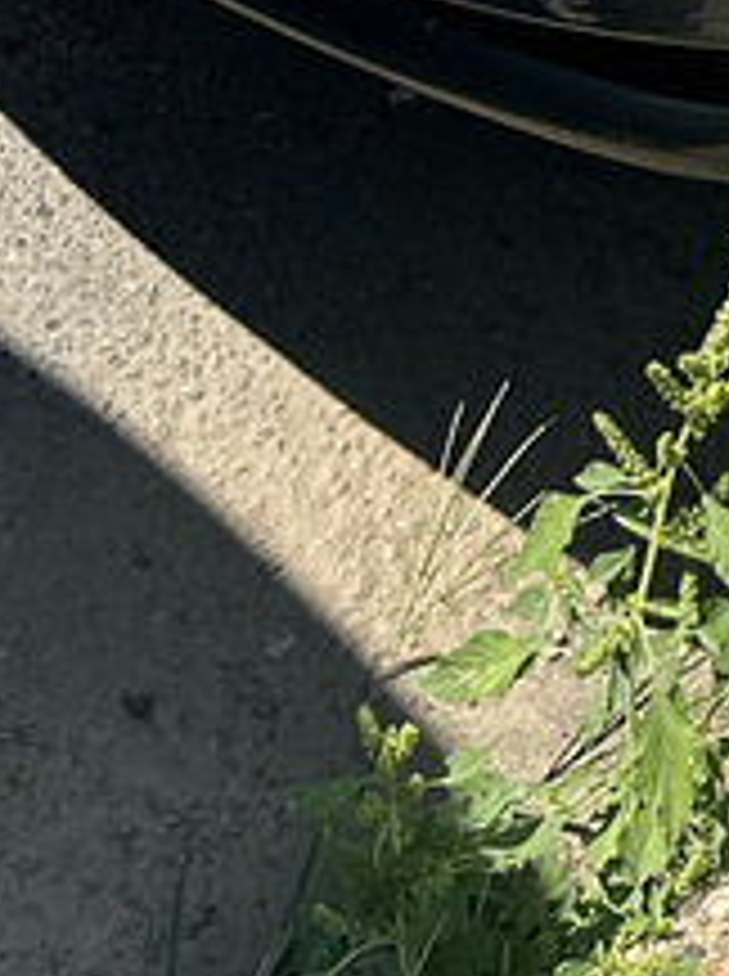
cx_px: 981
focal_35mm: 133
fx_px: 3746
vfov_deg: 11.6
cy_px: -1507
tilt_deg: -14.6
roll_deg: -3.5
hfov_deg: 10.8
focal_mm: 6.86
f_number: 1.78
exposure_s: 1/3356
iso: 80
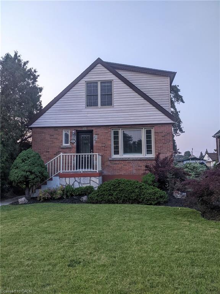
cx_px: 110
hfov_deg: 51.4
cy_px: 147
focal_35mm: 27
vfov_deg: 65.3
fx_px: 229
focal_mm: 4.44
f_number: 1.8
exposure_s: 1/451
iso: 57
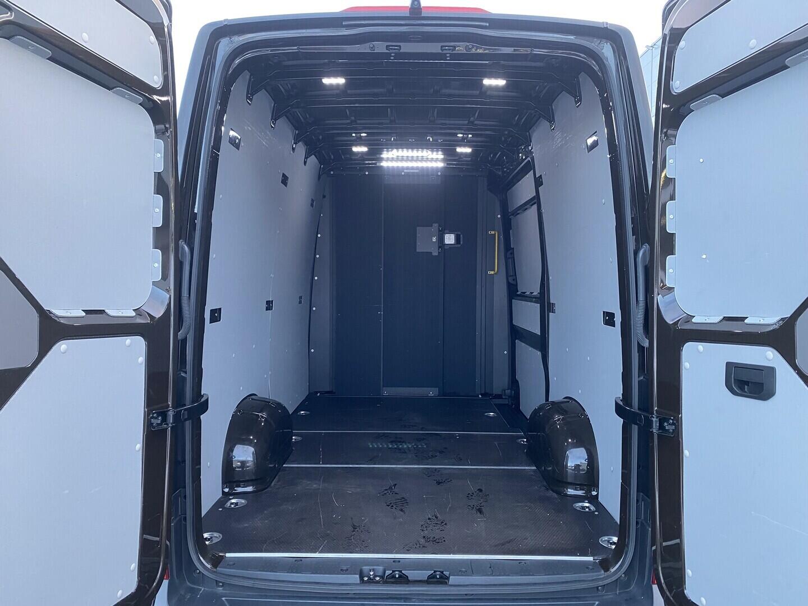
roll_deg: +0.3
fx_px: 607
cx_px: 404
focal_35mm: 26
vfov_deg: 53.1
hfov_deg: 67.3
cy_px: 303
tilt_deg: -3.9
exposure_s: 1/60
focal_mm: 4.25
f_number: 1.8
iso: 200
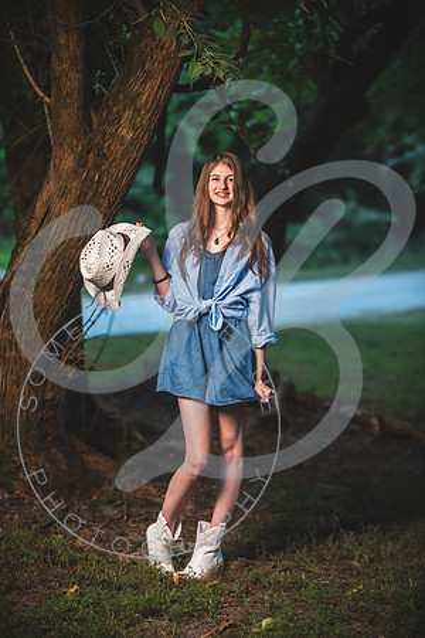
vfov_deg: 21.5
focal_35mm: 95
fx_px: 1682
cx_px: 212
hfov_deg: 14.4
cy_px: 319
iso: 500
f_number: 2.8
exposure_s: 1/500
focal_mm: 95
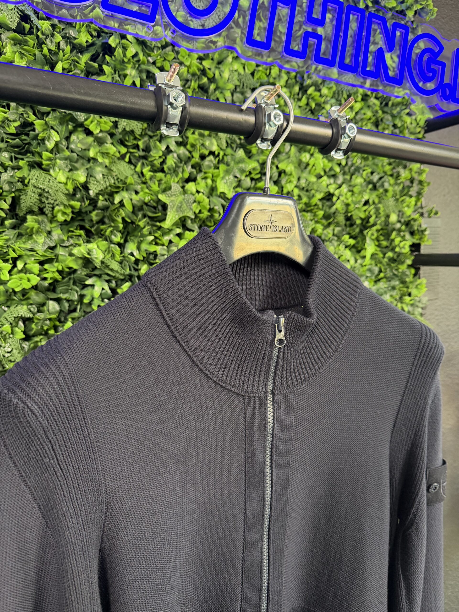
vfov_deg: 71.6
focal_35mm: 24
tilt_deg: -5.3
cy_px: 306
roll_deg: +0.1
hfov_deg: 56.8
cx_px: 230
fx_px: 424
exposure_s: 1/50
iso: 400
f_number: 1.78
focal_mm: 6.76
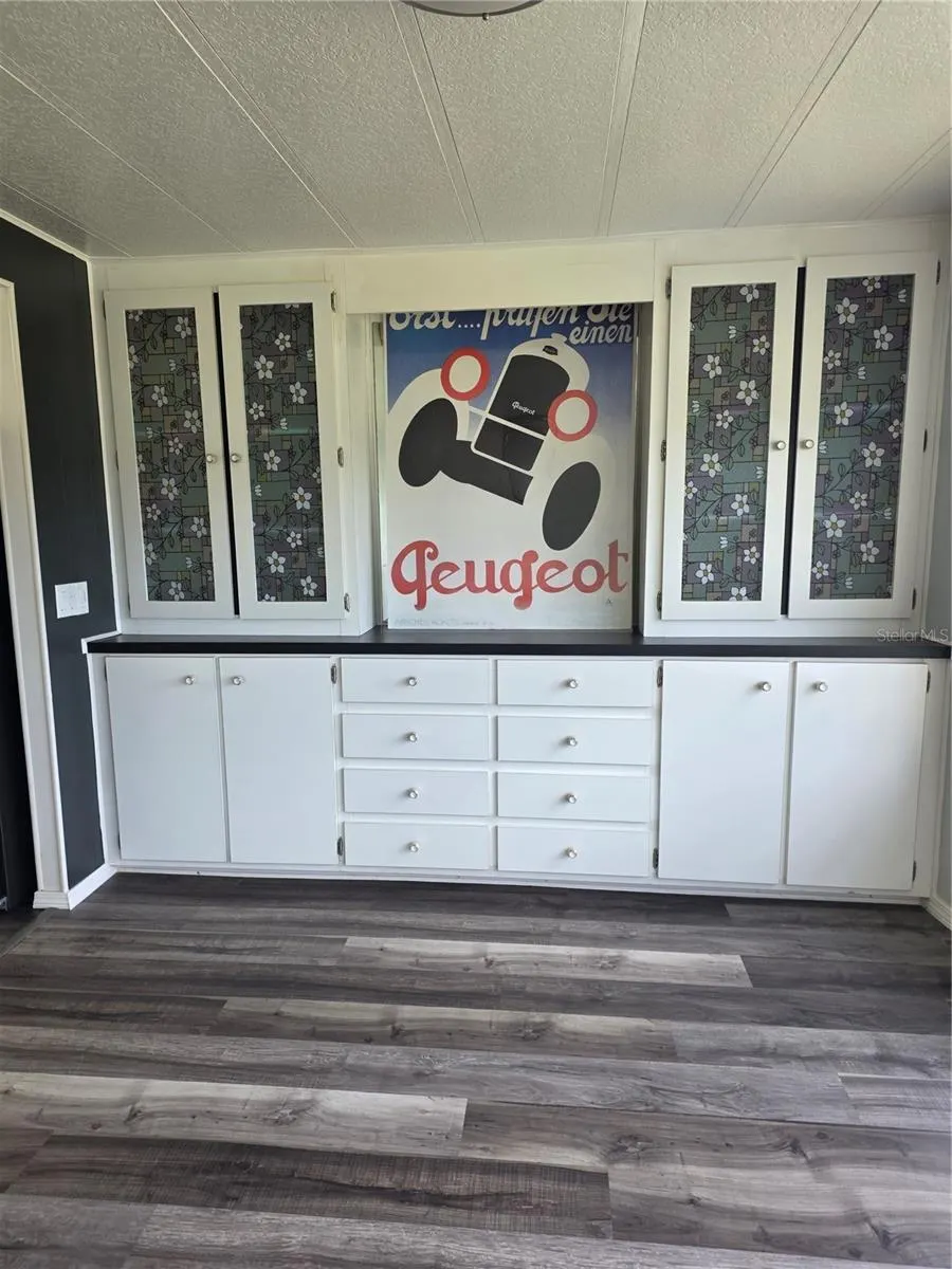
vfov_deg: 73.9
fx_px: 843
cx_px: 476
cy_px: 634
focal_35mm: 23
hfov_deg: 58.9
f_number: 1.7
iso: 64
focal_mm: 6.25
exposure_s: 1/180
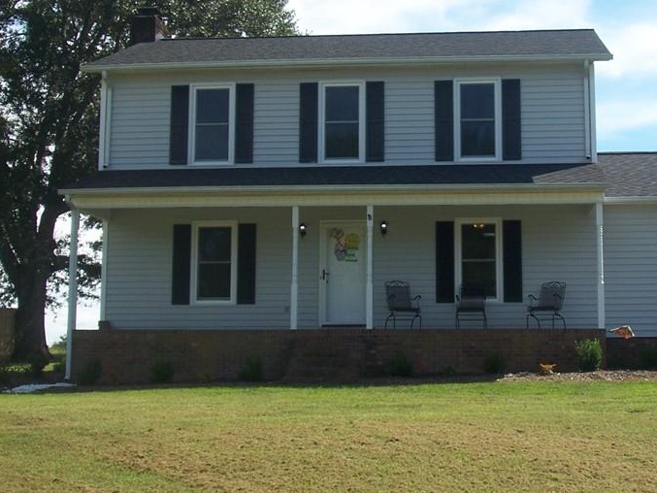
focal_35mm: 59
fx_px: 1120
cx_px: 421
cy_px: 217
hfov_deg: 32.5
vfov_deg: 24.8
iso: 64
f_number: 3.9
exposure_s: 1/500
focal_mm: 6.4
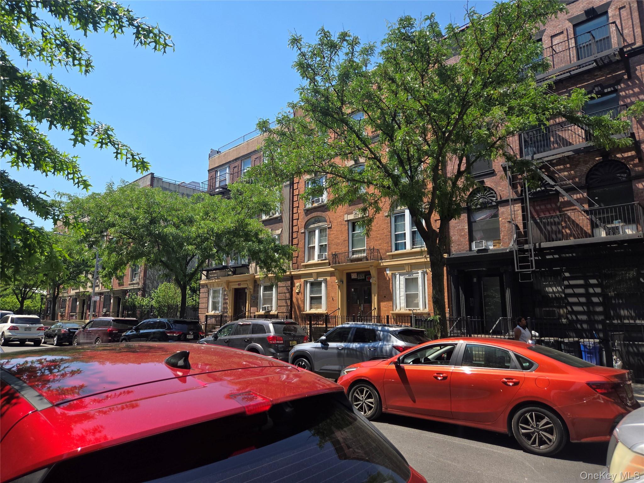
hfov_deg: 73.9
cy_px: 242
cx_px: 322
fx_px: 428
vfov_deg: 58.9
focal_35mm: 23
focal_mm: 5.4
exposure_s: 1/1192
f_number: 1.8
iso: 25
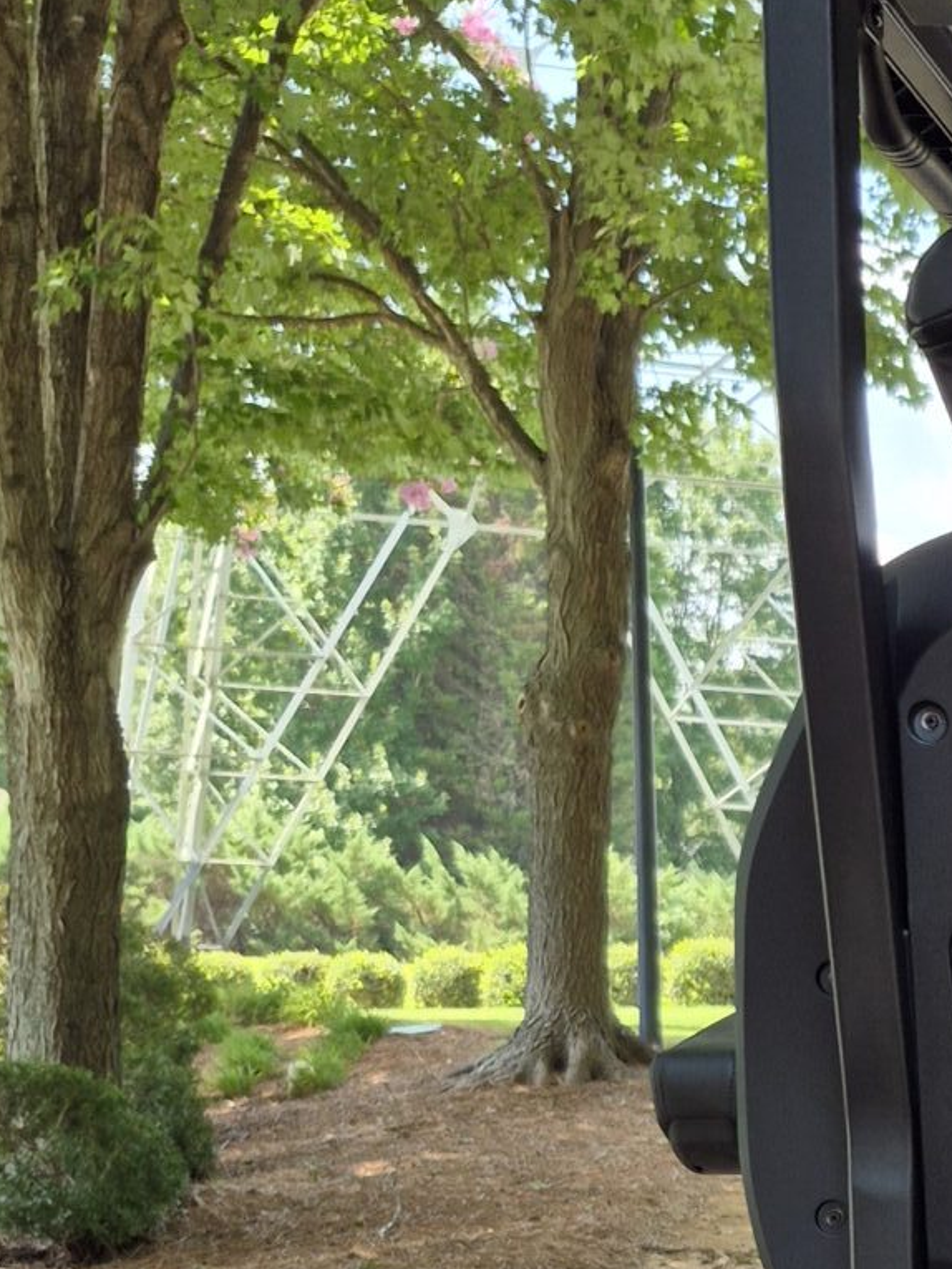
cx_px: 1531
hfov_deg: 16.9
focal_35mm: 77
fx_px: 2823
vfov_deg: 24.2
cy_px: 1284
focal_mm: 5.4
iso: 25
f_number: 1.8
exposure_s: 1/347
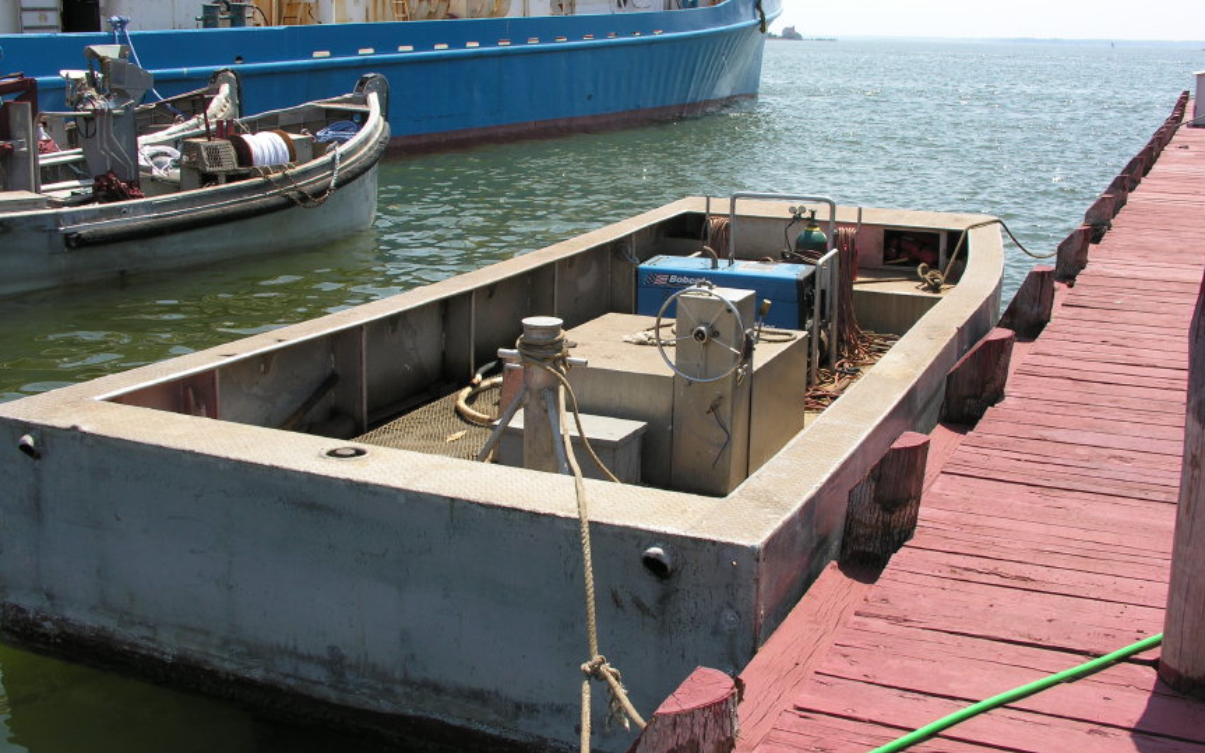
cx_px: 605
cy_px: 401
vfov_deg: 32.0
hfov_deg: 49.3
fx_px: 1313
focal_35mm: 40
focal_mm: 9.5
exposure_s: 1/203
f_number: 5.6
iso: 50
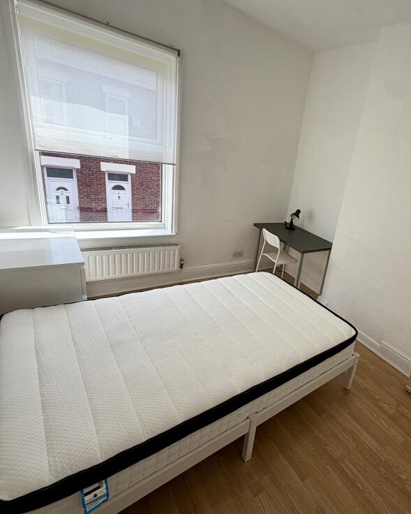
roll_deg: -11.0
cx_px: 313
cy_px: 256
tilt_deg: -20.3
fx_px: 289
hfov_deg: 66.1
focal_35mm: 19
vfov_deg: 83.3
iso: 40
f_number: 2.2
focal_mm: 2.22
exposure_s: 1/258
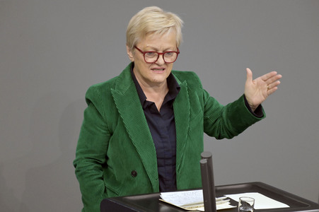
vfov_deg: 2.7
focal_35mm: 500
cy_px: 106
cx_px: 160
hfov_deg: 4.1
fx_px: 4427
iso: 12800
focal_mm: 500
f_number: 5.6
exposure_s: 1/400
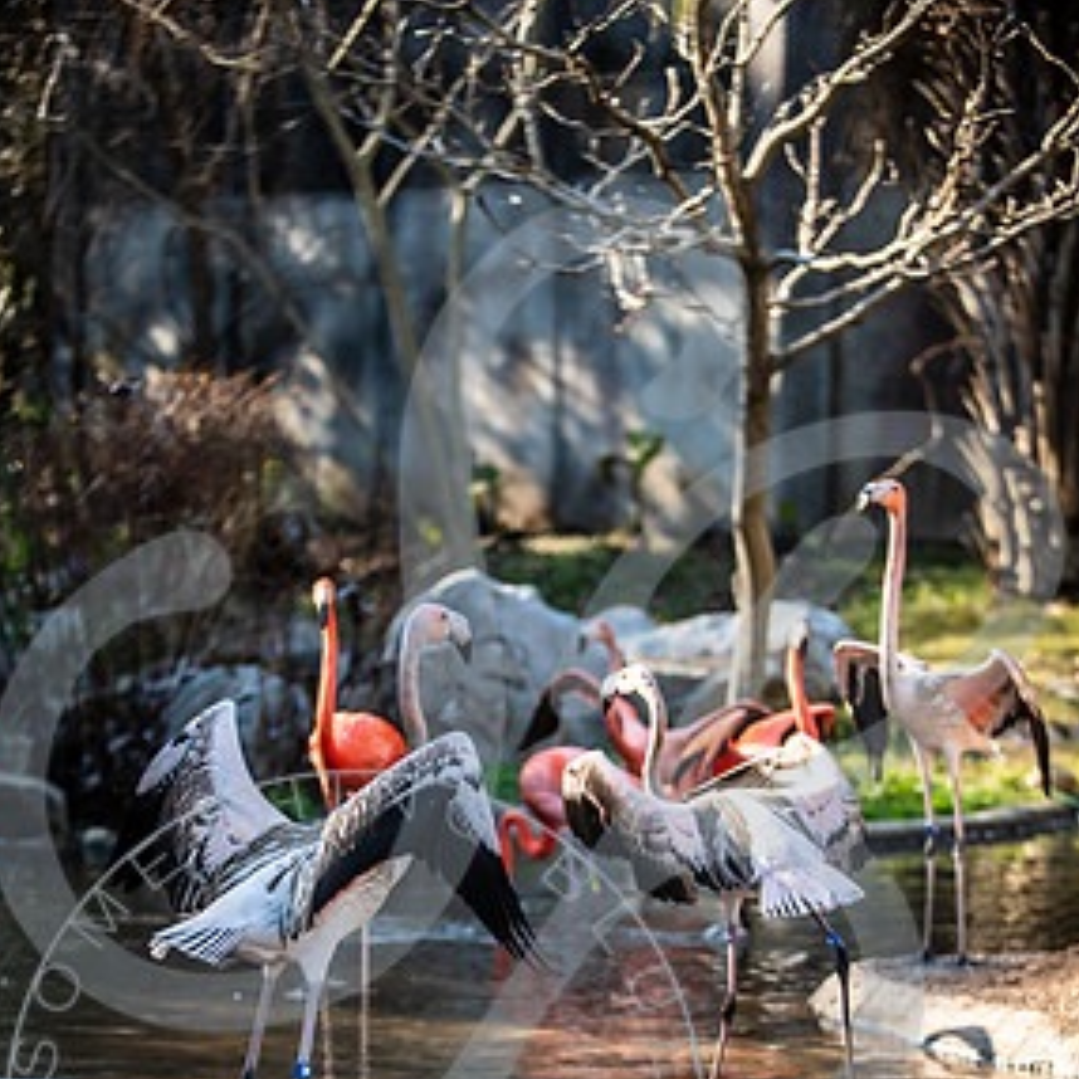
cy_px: 834
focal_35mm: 127
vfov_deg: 13.7
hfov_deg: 13.7
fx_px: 4479
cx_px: 524
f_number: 2.8
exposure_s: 1/400
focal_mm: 95
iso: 200
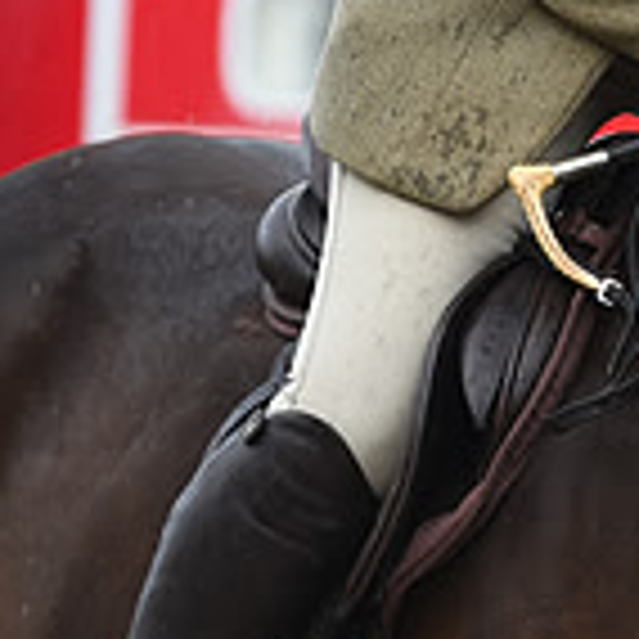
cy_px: -194
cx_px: 1184
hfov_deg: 2.8
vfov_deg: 2.8
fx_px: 13011
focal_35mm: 623
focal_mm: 180
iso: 360
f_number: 4
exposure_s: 1/800
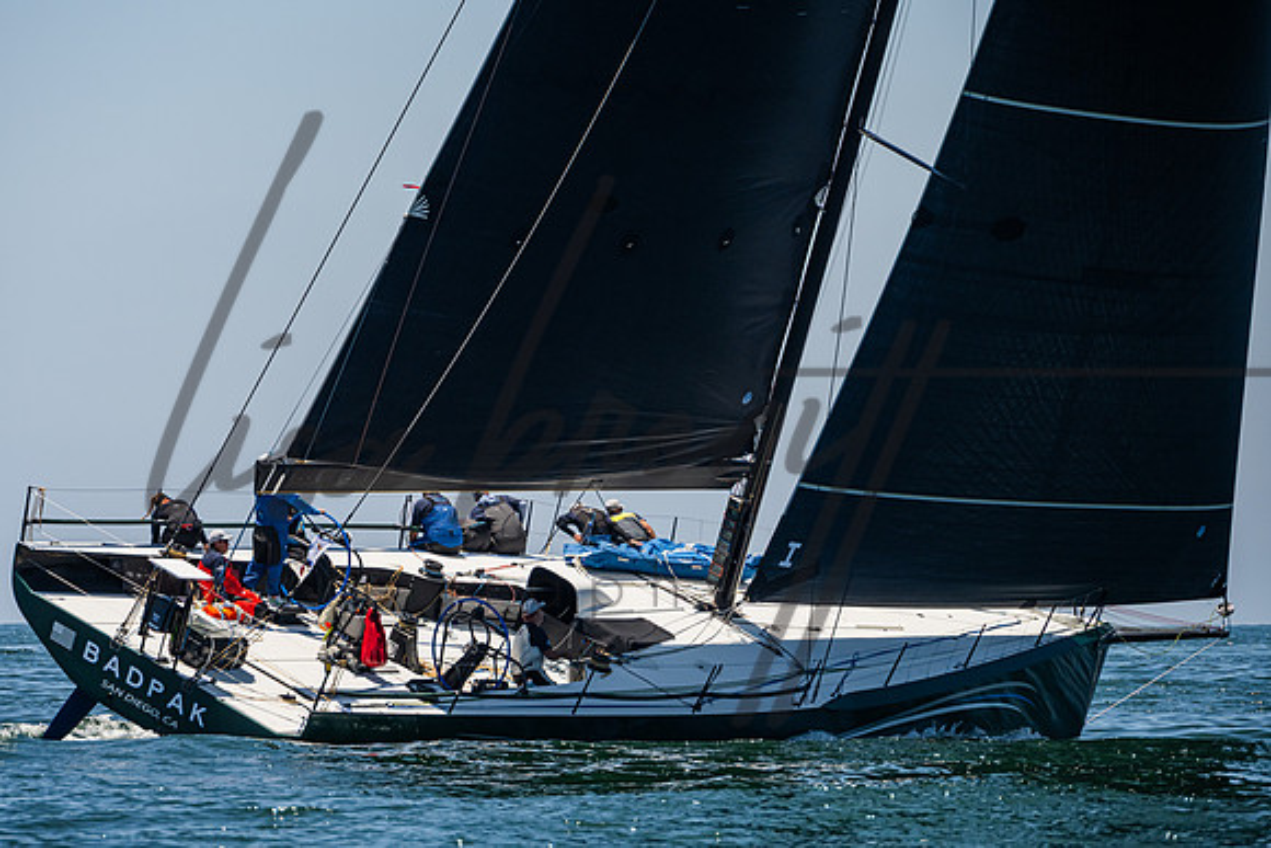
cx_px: 535
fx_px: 10373
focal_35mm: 294
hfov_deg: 7.0
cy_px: 477
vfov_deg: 4.7
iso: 500
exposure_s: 1/2500
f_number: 8
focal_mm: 250
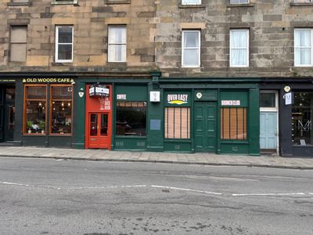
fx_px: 235
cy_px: 118
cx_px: 156
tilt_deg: +1.0
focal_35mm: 26
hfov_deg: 67.3
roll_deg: -0.8
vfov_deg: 53.1
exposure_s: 1/361
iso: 50
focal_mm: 5.96
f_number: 1.6
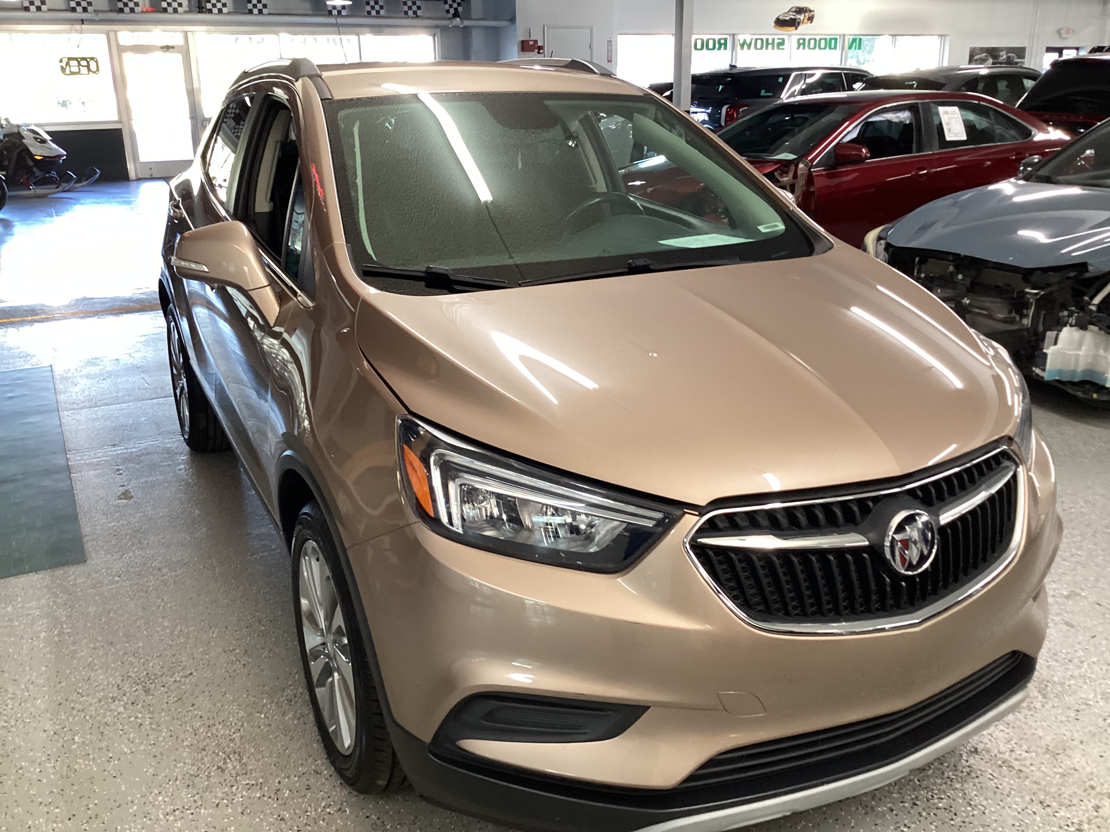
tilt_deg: -19.1
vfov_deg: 45.4
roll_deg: +1.1
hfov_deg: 58.4
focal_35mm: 31
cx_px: 555
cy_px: 416
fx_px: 994
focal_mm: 3.3
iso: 160
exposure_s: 1/60
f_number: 2.4
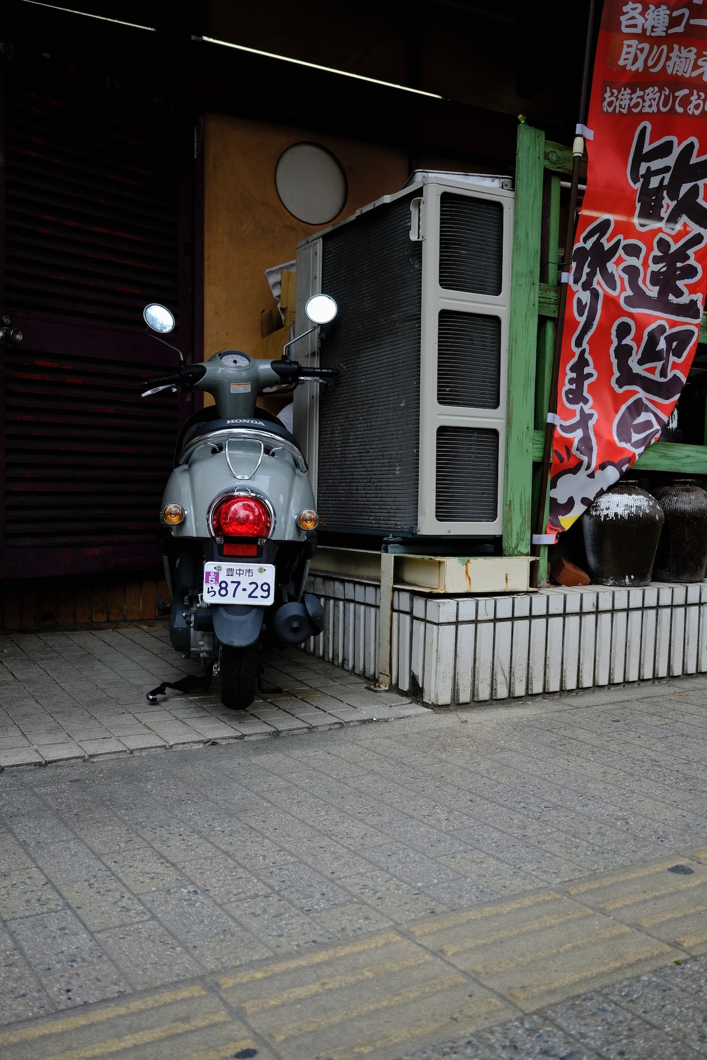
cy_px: 530
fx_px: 1031
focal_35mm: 35
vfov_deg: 54.4
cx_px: 354
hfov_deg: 37.9
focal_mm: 23
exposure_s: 1/1250
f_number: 2.8
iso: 400
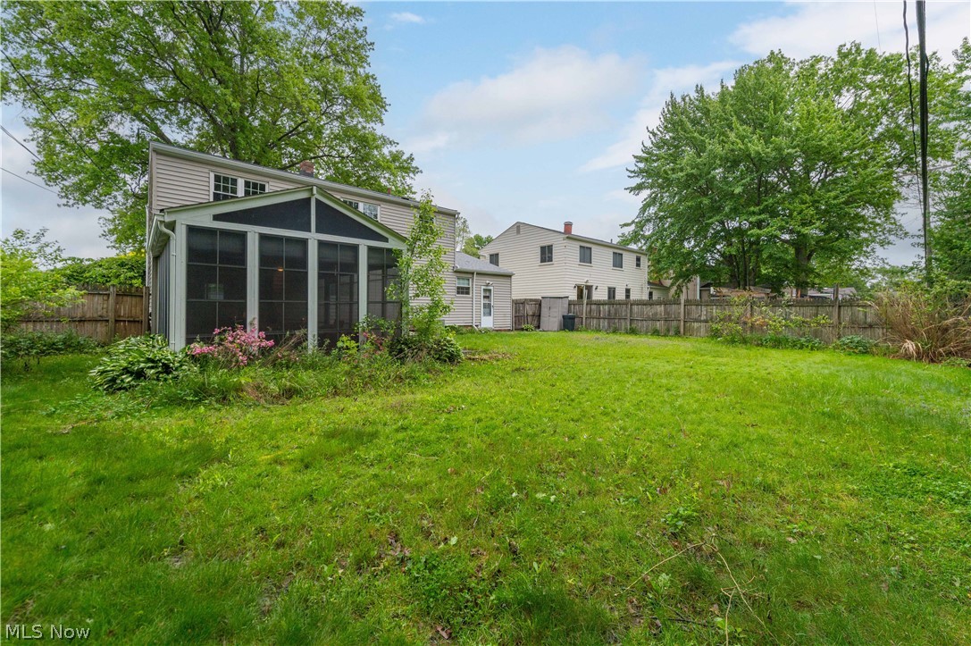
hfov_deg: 104.3
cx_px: 486
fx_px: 377
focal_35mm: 14
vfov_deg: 81.1
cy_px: 323
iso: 500
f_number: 7.1
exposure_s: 1/400
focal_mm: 14
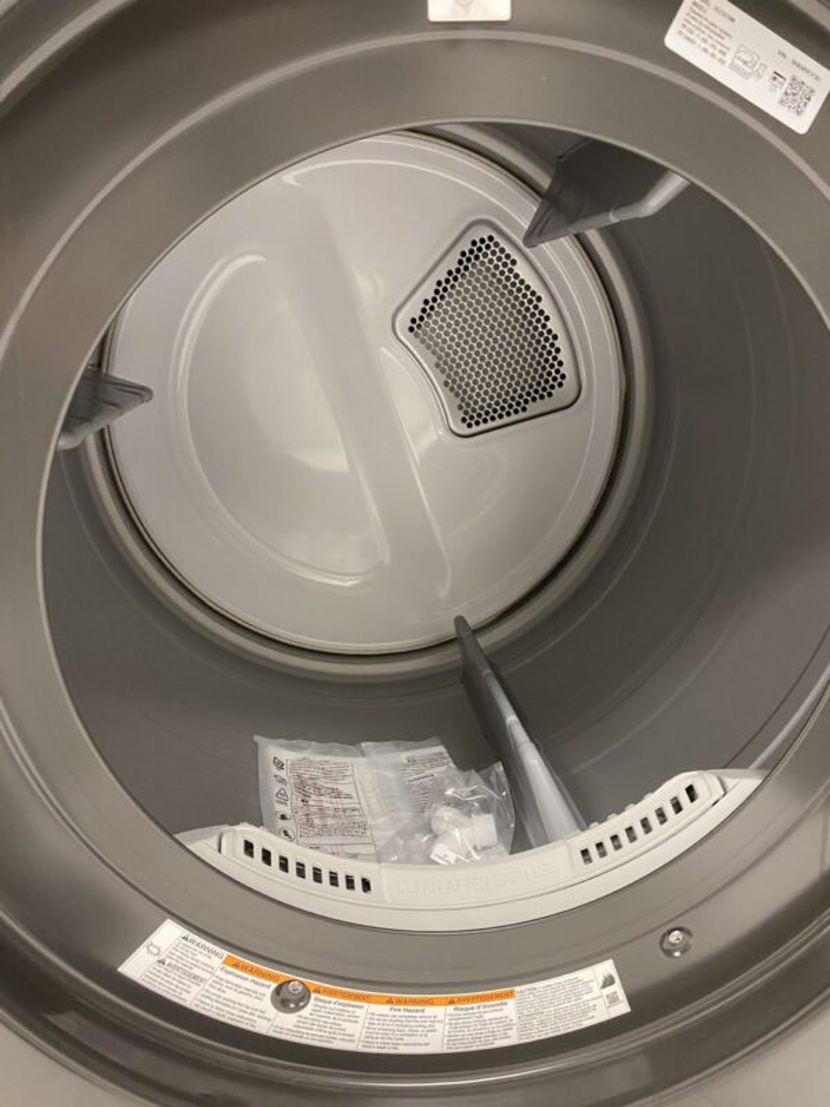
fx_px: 831
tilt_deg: -15.1
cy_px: 554
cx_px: 415
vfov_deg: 67.3
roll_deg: +3.1
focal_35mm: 26
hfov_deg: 53.1
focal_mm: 4.25
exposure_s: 1/44
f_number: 1.8
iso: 400
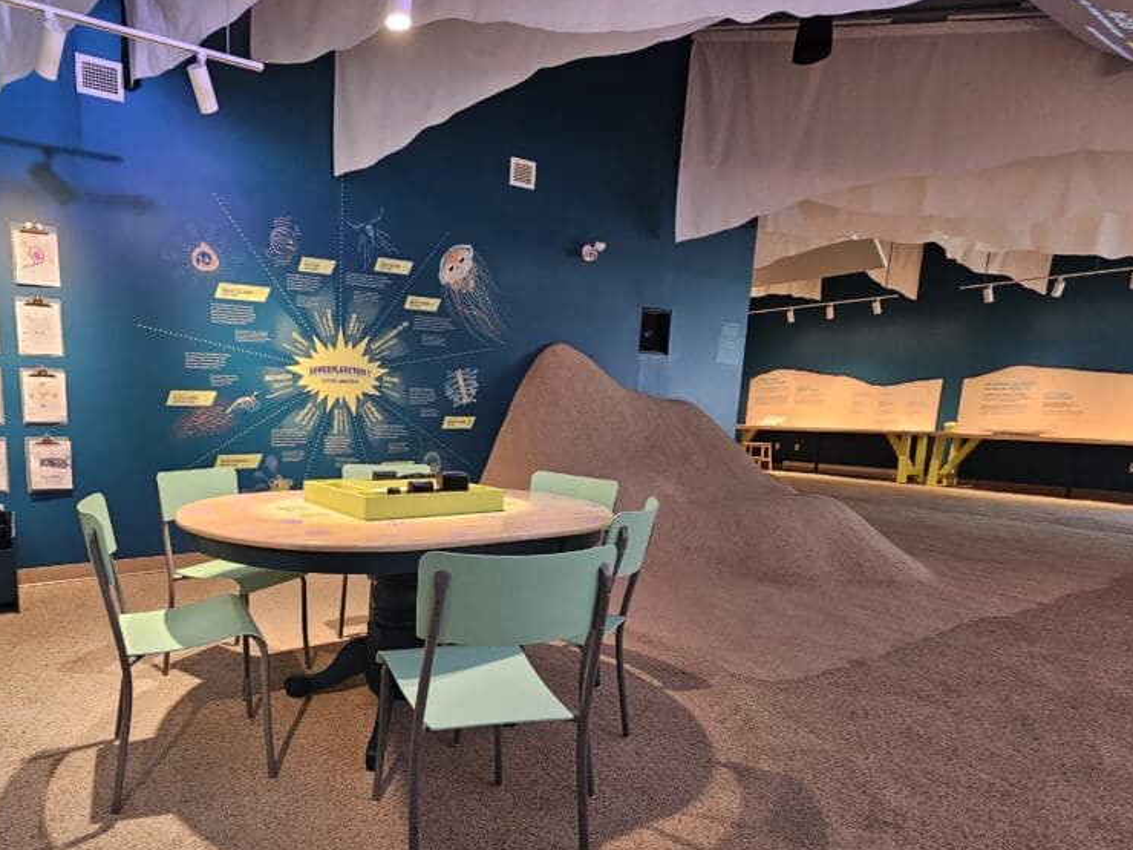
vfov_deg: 70.6
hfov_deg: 83.9
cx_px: 354
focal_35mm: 18
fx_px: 589
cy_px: 524
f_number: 2.2
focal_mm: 2.2
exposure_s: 1/60
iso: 125
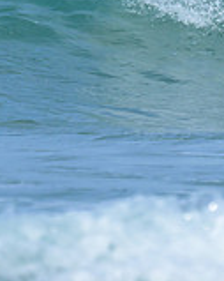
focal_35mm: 3772
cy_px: 31
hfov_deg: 0.4
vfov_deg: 0.5
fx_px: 31288
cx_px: 264
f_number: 6.3
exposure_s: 1/2000
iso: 220
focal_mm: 800
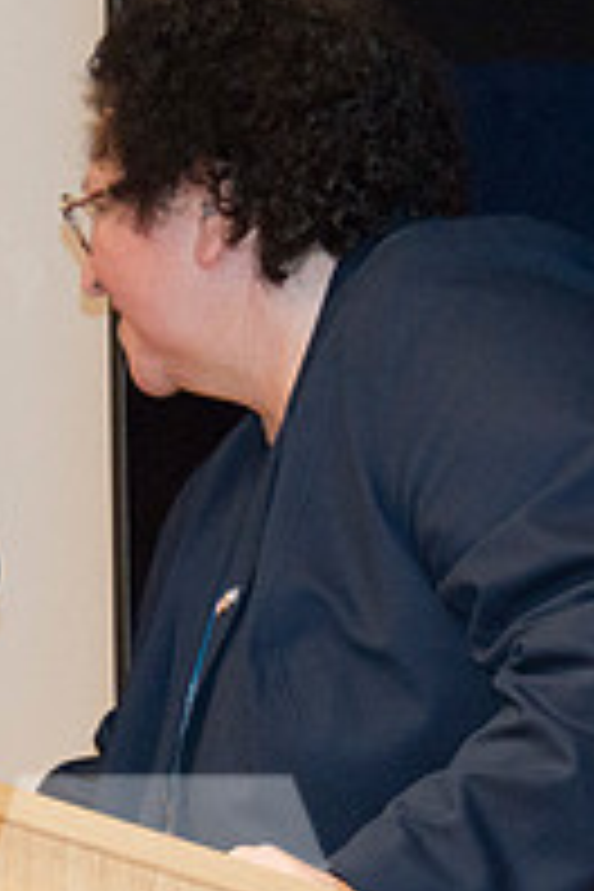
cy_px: 743
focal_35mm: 459
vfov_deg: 4.5
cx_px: -270
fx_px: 11359
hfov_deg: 3.0
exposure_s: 1/80
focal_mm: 116
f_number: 5.6
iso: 2000
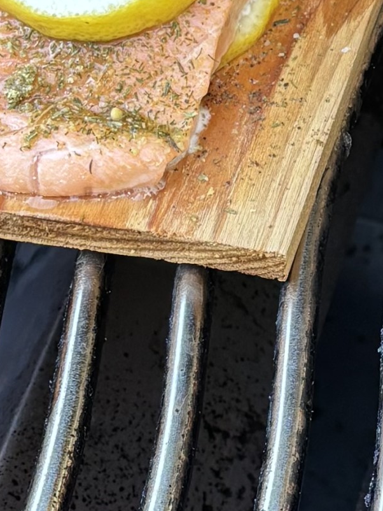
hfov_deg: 8.9
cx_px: 579
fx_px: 2389
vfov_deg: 12.1
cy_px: 62
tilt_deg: -48.3
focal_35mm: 162
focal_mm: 5.96
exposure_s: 1/121
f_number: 1.6
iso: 100
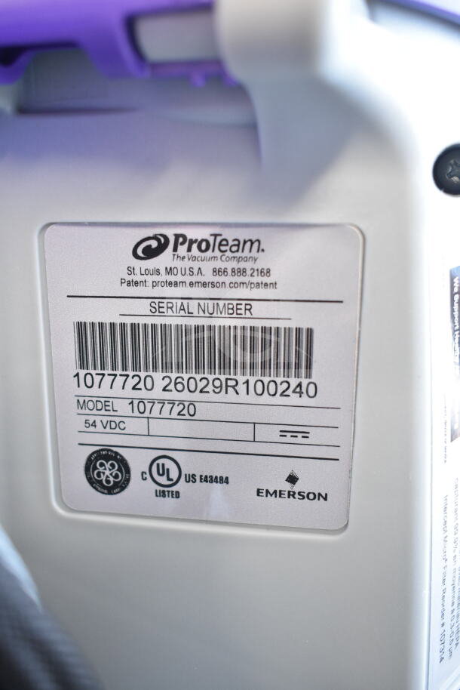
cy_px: 345
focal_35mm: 33
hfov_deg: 40.0
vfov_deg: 57.2
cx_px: 230
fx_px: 632
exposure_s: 1/60
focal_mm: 22
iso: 1600
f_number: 3.8
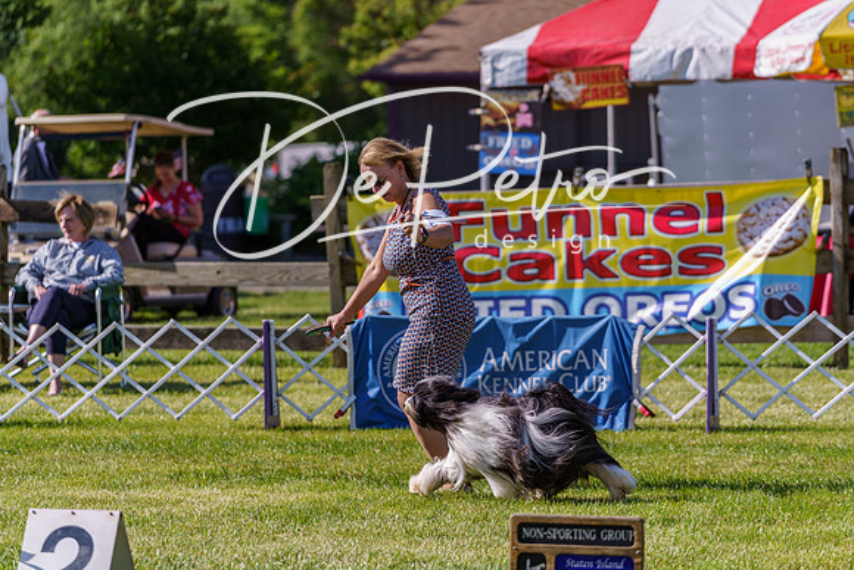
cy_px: 285
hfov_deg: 11.5
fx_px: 4223
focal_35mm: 178
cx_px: 427
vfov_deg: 7.7
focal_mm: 178
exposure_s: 1/1250
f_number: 4
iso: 200
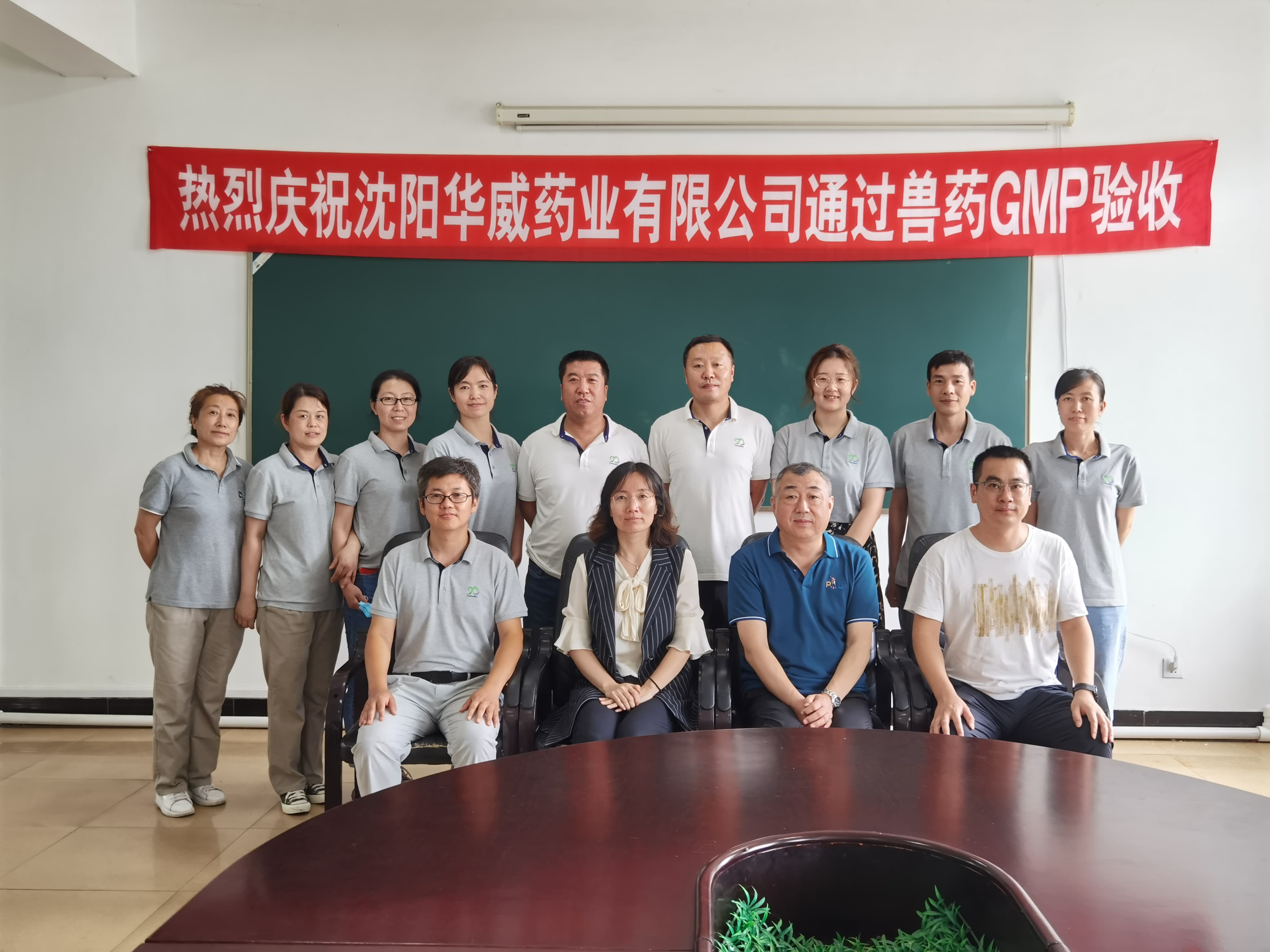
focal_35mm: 34
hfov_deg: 54.0
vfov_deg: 41.8
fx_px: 1247
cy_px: 476
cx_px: 635
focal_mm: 6.71
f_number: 1.9
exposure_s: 1/50
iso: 64
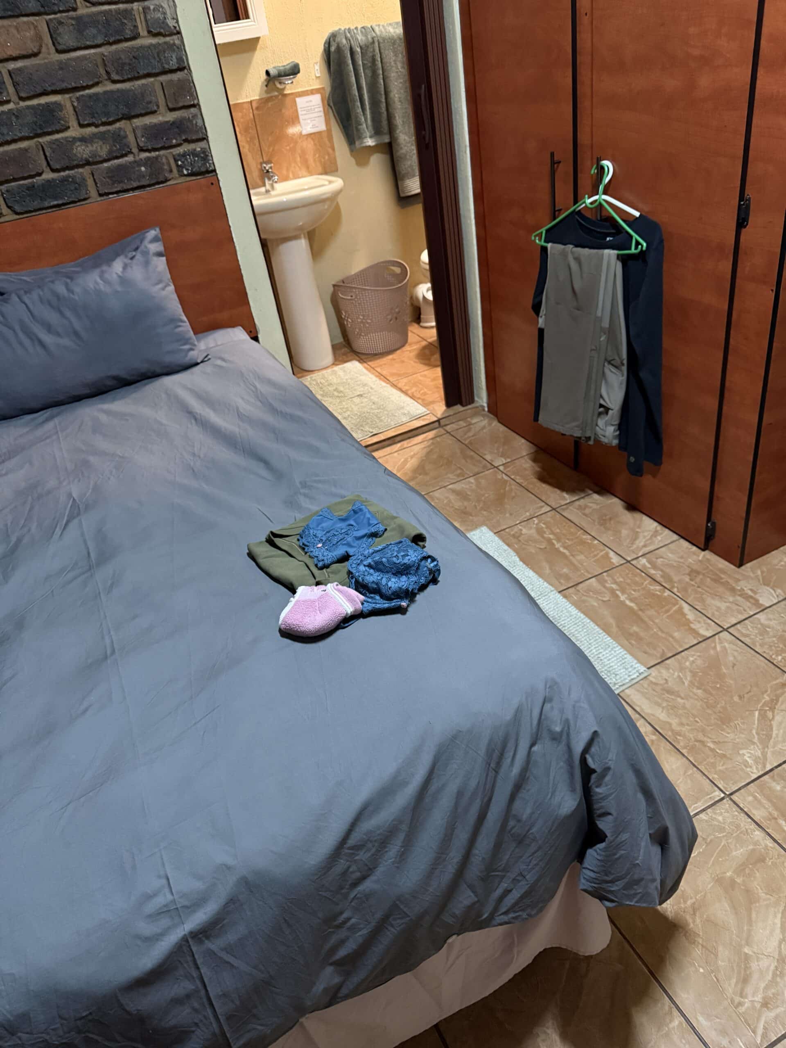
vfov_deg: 71.6
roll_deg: +10.3
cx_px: 393
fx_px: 727
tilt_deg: -32.4
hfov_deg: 56.8
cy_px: 524
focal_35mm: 24
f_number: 1.78
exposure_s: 1/25
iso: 800
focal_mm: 6.76
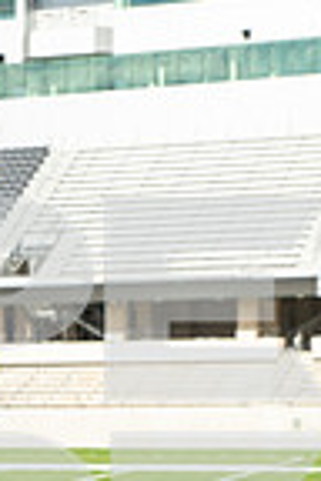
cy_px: 538
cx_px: -160
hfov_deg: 8.9
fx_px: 2006
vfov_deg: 13.4
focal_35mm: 150
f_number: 7.1
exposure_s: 1/320
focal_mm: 48
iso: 100
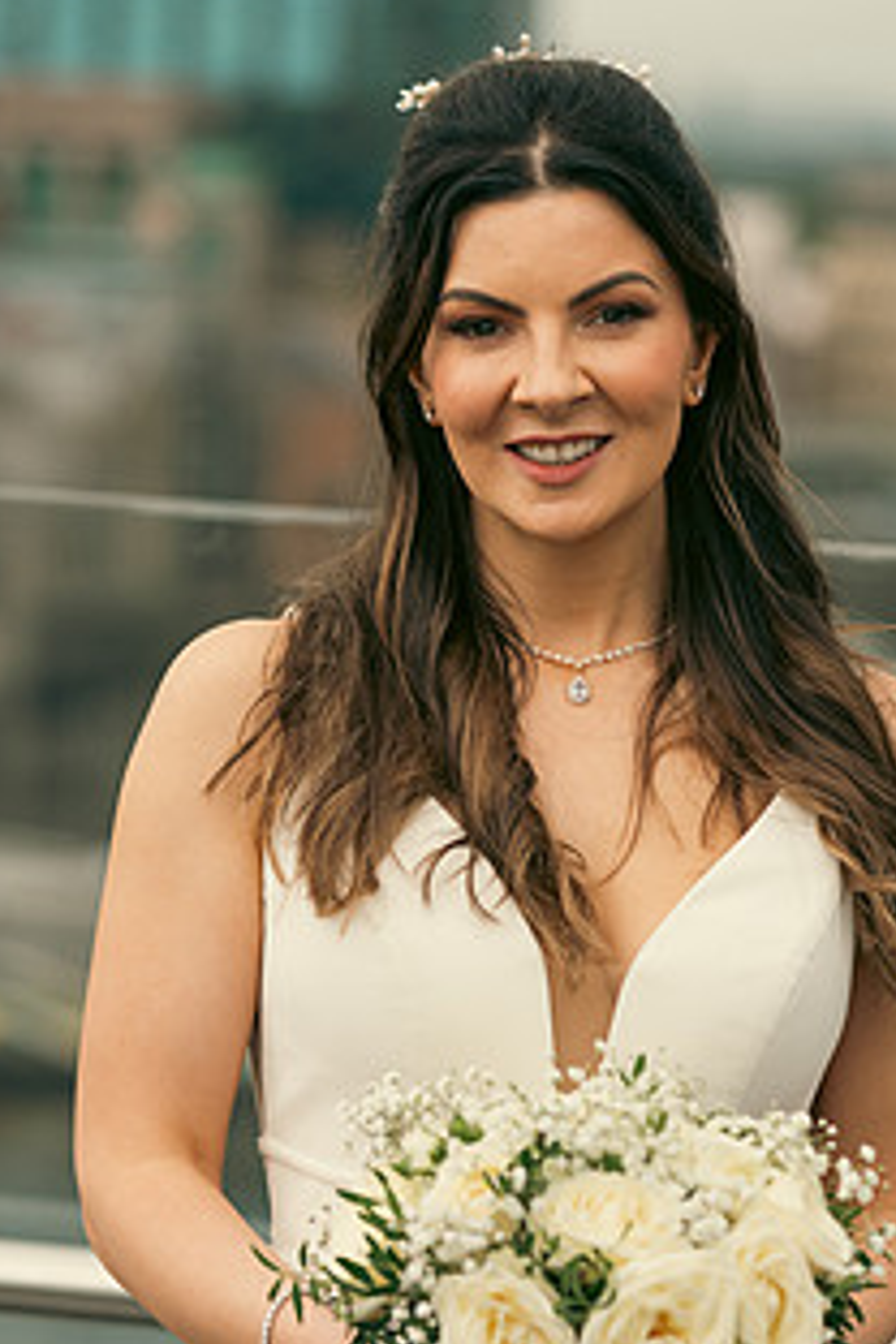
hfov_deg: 7.9
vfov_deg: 11.9
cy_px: 879
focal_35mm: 173
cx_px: 495
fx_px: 6458
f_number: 3.5
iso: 160
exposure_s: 1/250
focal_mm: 120
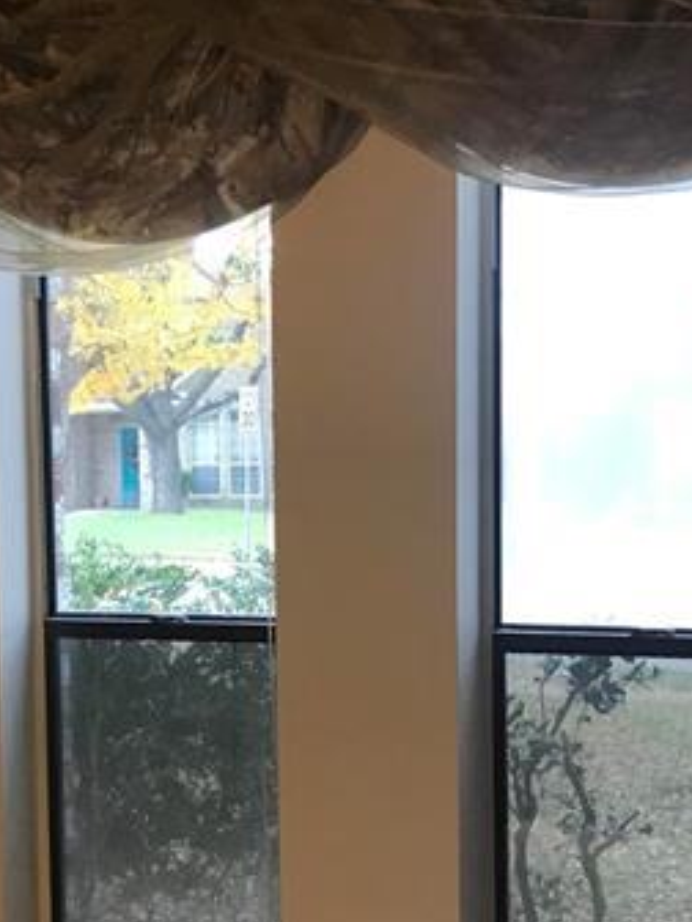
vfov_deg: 30.1
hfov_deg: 22.8
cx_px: 192
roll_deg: +1.0
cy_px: 590
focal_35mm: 64
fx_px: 1706
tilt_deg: -1.3
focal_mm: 3.99
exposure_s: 1/30
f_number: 1.8
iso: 25
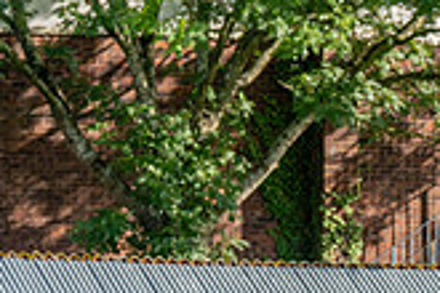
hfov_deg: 4.3
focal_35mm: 481
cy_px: 550
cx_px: -17
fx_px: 5878
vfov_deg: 2.8
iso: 400
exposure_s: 1/2500
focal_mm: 70
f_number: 4
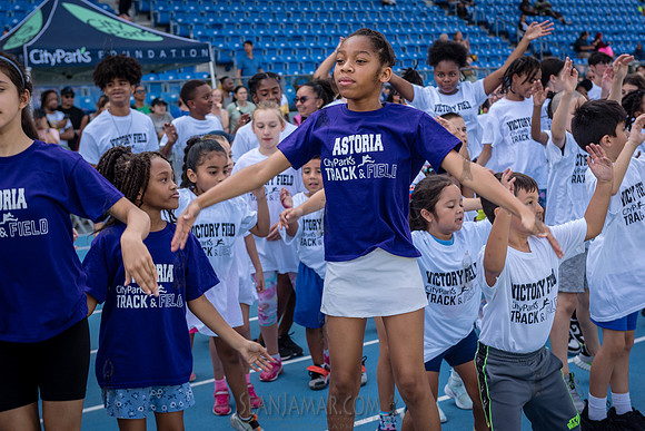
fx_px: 1183
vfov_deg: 20.6
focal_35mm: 66
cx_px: 322
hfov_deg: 30.5
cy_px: 216
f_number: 5.6
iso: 400
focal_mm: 66
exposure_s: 1/500
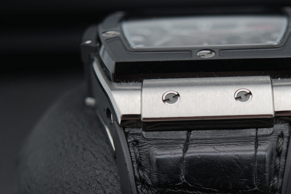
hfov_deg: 24.8
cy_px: 203
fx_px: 655
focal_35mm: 81
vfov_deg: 16.5
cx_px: 215
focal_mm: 35
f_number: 5
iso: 400
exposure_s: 1/250
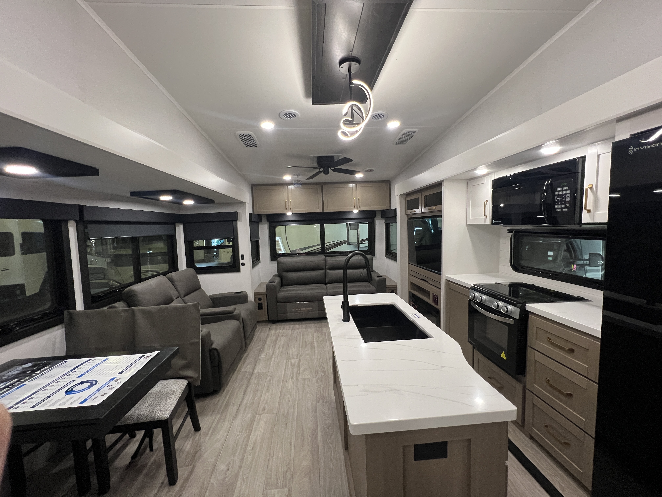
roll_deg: +2.8
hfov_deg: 106.2
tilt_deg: -4.5
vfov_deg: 89.9
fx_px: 249
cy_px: 248
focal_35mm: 13
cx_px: 331
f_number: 1.8
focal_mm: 1.57
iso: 320
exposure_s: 1/60
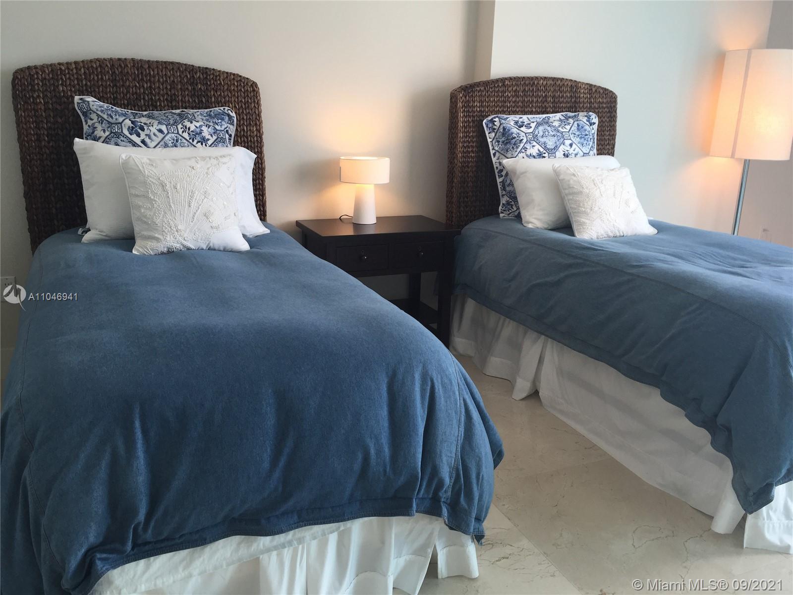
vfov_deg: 48.2
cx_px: 396
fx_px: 664
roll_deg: -1.3
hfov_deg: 61.7
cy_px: 298
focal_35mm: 29
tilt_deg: -15.4
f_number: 2.2
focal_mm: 4.15
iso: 32
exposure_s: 1/120
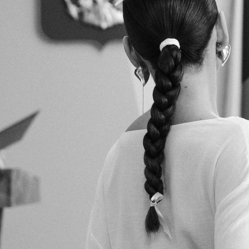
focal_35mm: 238
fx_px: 1937
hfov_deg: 7.2
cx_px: 383
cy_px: 125
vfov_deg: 7.4
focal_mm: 35
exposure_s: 1/160
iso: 400
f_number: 2.8
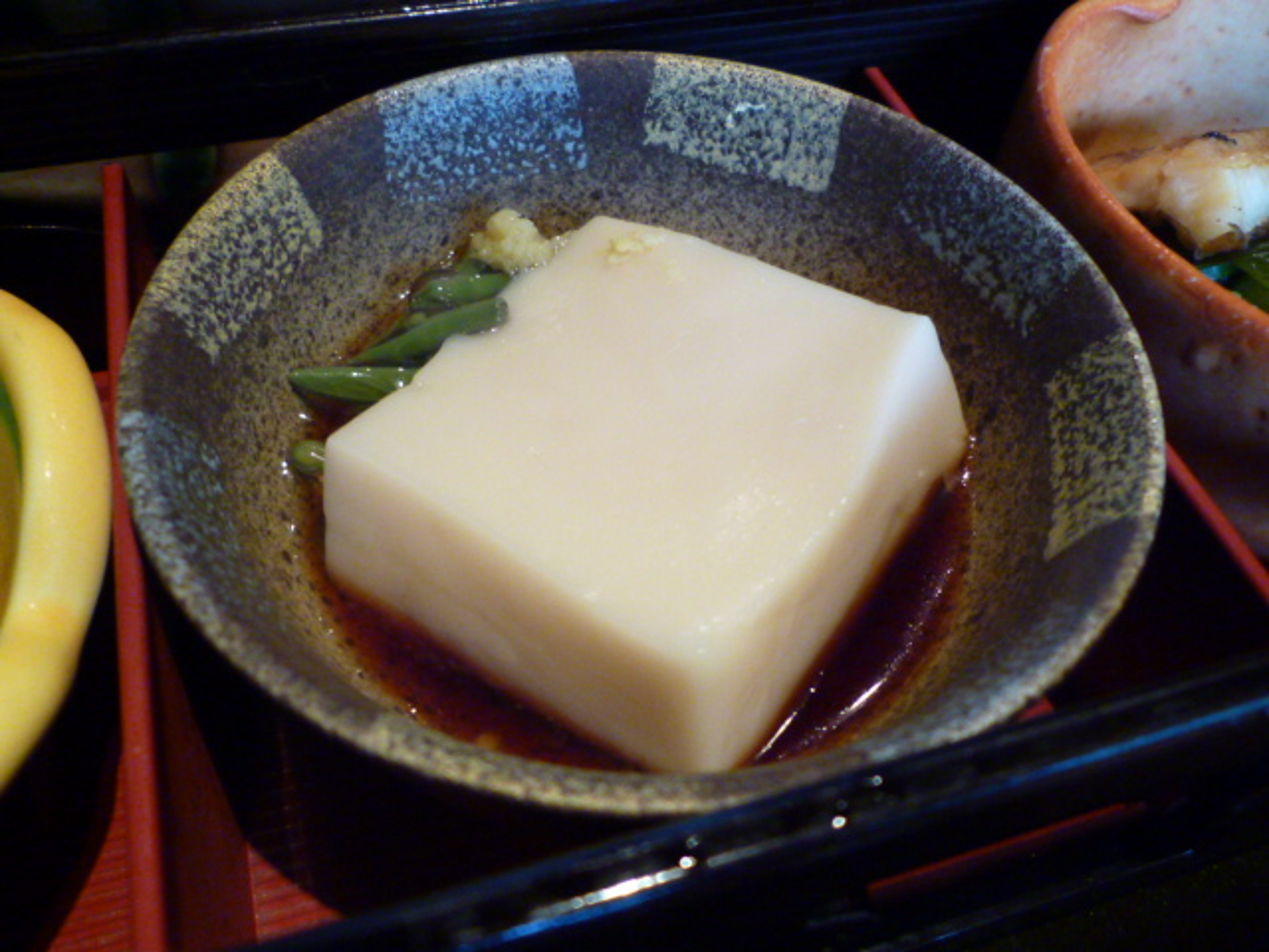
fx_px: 1100
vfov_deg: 46.8
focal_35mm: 30
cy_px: 476
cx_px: 634
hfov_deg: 60.0
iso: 320
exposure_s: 1/30
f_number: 2.8
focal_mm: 4.4
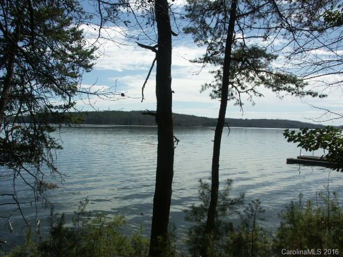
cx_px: 172
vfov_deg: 49.7
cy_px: 128
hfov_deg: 63.4
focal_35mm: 28
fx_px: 277
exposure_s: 1/400
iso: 64
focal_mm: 7.21
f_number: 8
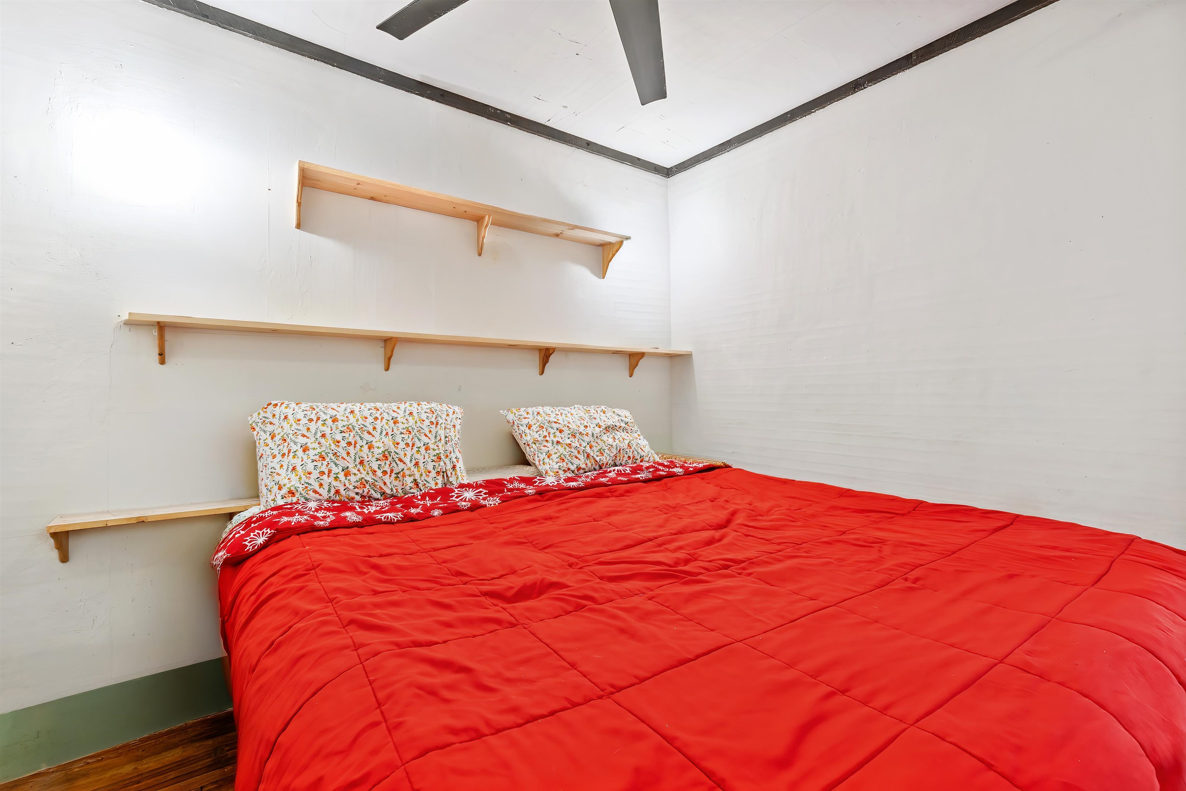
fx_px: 494
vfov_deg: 77.3
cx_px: 593
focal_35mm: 15
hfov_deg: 100.4
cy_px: 396
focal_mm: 10
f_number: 9
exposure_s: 1/5
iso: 500
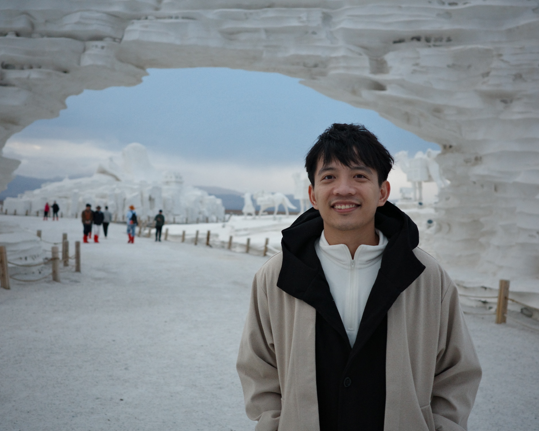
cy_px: 215
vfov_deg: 32.7
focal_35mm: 46
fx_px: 734
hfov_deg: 40.3
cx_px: 266
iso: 1000
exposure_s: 1/640
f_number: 2.8
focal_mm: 26
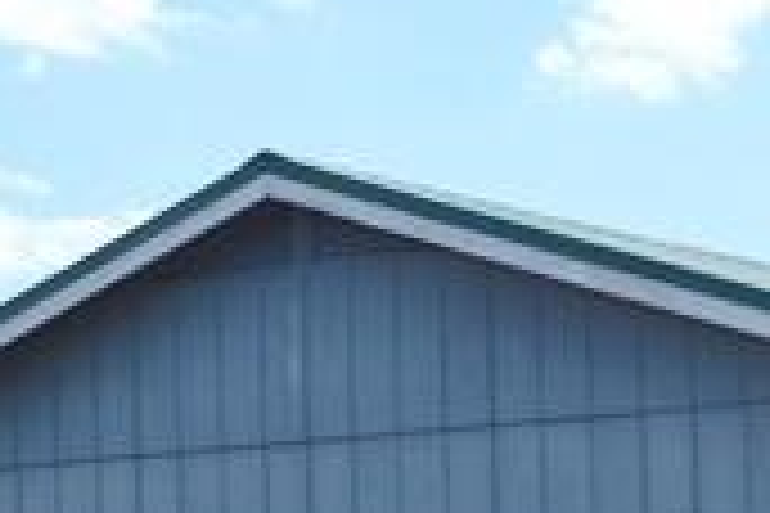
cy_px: 540
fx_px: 2930
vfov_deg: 9.9
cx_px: 1045
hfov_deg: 14.3
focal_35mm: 137
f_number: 8
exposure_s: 1/250
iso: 100
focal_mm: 26
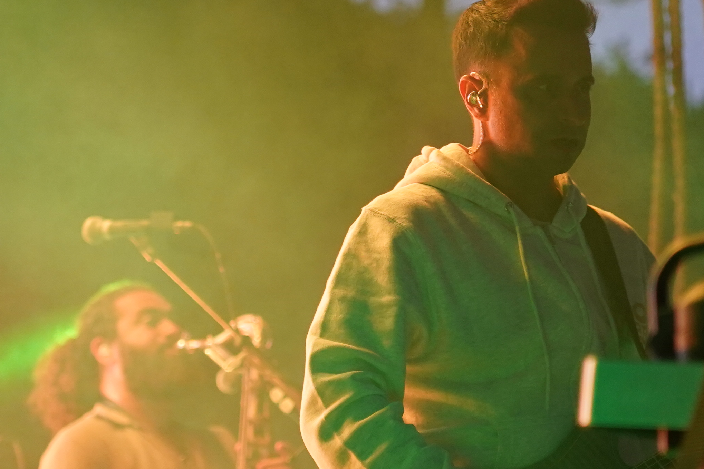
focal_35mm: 309
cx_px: 340
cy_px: 266
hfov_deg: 6.7
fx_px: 6042
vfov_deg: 4.4
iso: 2000
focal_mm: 105
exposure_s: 1/160
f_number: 4
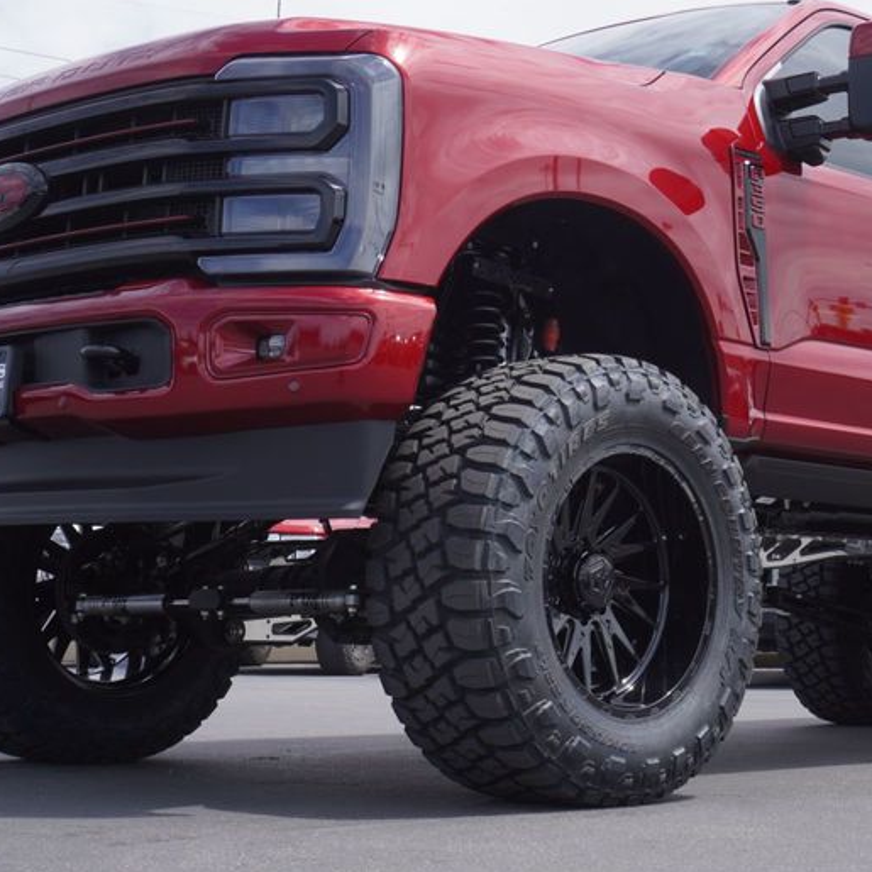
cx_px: 603
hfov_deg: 25.9
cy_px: 334
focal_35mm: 66
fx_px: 1881
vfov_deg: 26.0
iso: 100
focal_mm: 26
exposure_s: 1/200
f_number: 8
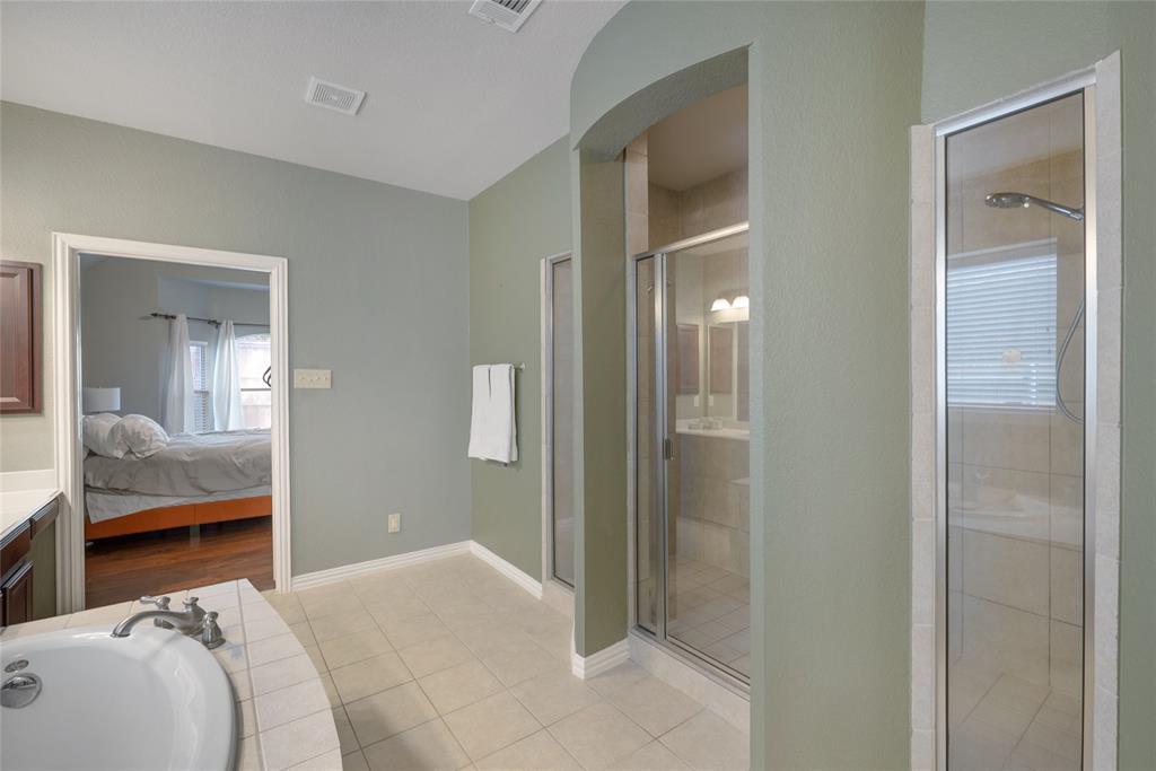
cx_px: 578
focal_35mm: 15
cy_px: 386
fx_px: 482
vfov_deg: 77.3
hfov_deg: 100.4
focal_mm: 15
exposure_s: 1
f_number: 9
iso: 100
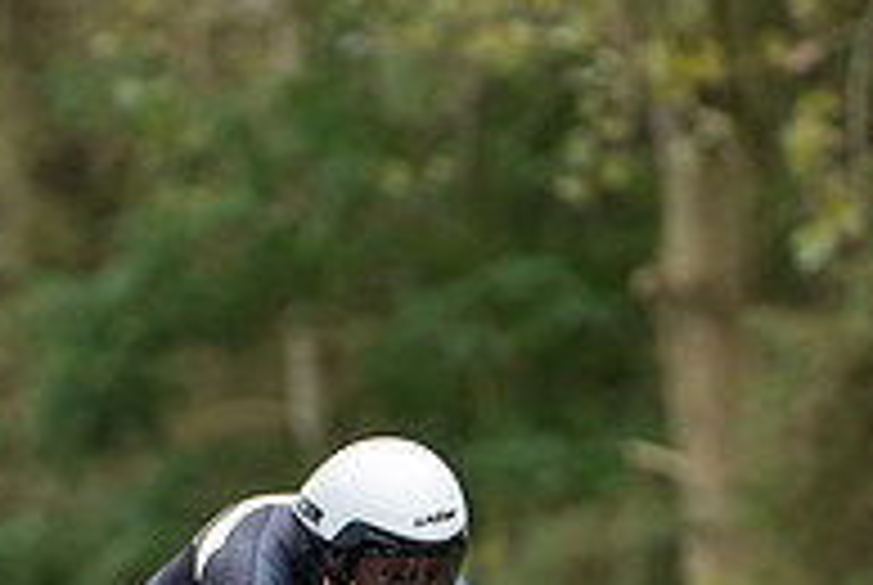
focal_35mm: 574
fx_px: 13941
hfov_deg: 3.6
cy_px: 661
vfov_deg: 2.4
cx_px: 380
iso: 800
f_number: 2.8
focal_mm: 157
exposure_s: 1/1000
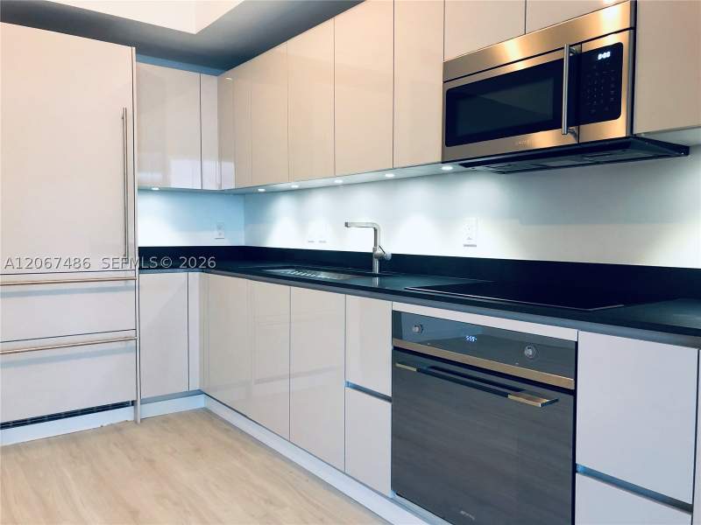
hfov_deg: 63.4
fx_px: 567
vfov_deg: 49.7
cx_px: 350
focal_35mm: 28
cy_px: 262
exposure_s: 1/17
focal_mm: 4
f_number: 1.8
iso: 40
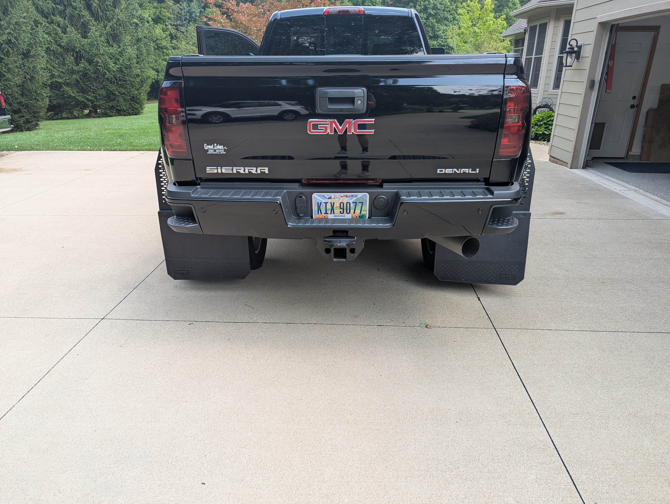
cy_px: 252
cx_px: 335
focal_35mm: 24
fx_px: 465
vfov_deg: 56.9
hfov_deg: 71.5
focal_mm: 6.81
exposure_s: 1/229
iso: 45
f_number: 1.85
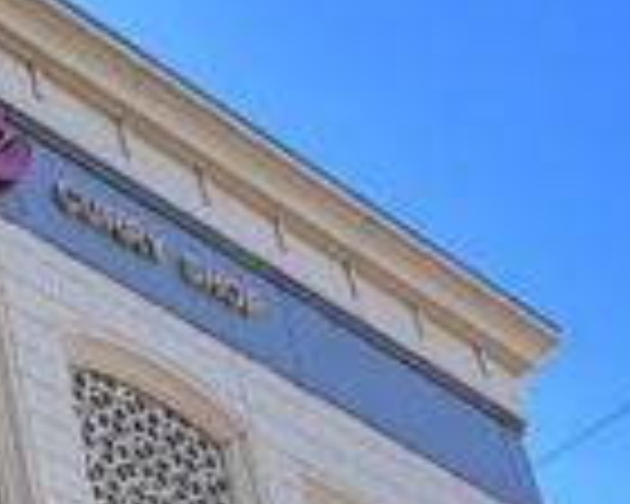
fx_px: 1734
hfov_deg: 16.7
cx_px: -540
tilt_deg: +22.1
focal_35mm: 93
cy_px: 1170
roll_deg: +2.2
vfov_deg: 13.0
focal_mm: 1.57
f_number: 1.8
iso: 32
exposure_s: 1/342
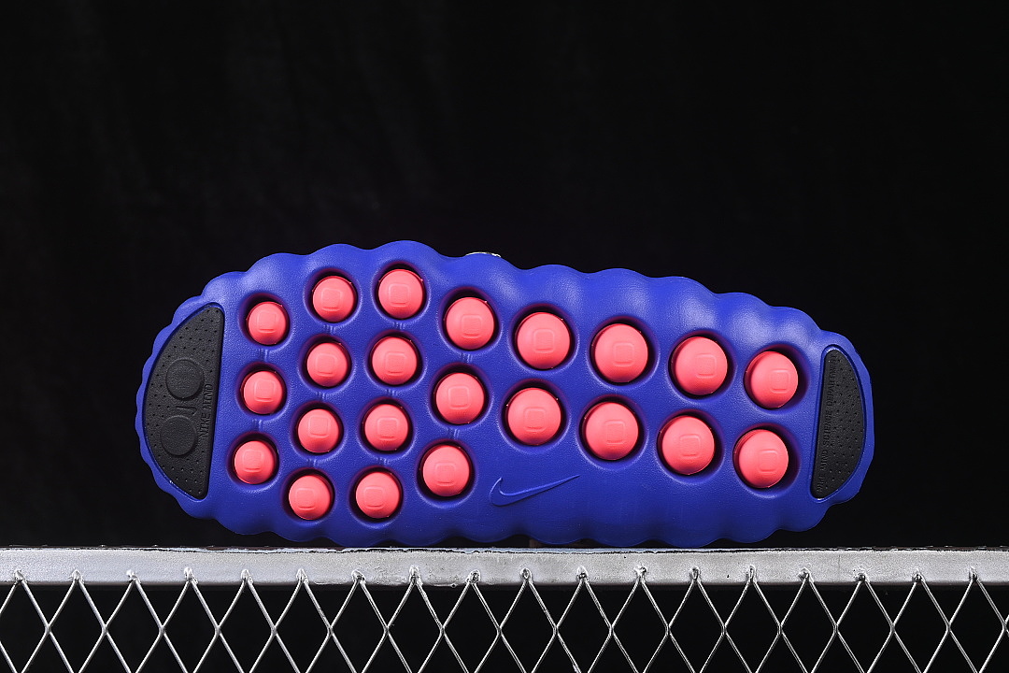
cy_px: 336
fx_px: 2102
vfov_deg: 18.2
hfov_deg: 27.0
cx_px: 504
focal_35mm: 75
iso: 160
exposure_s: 1/60
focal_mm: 50
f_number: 7.1
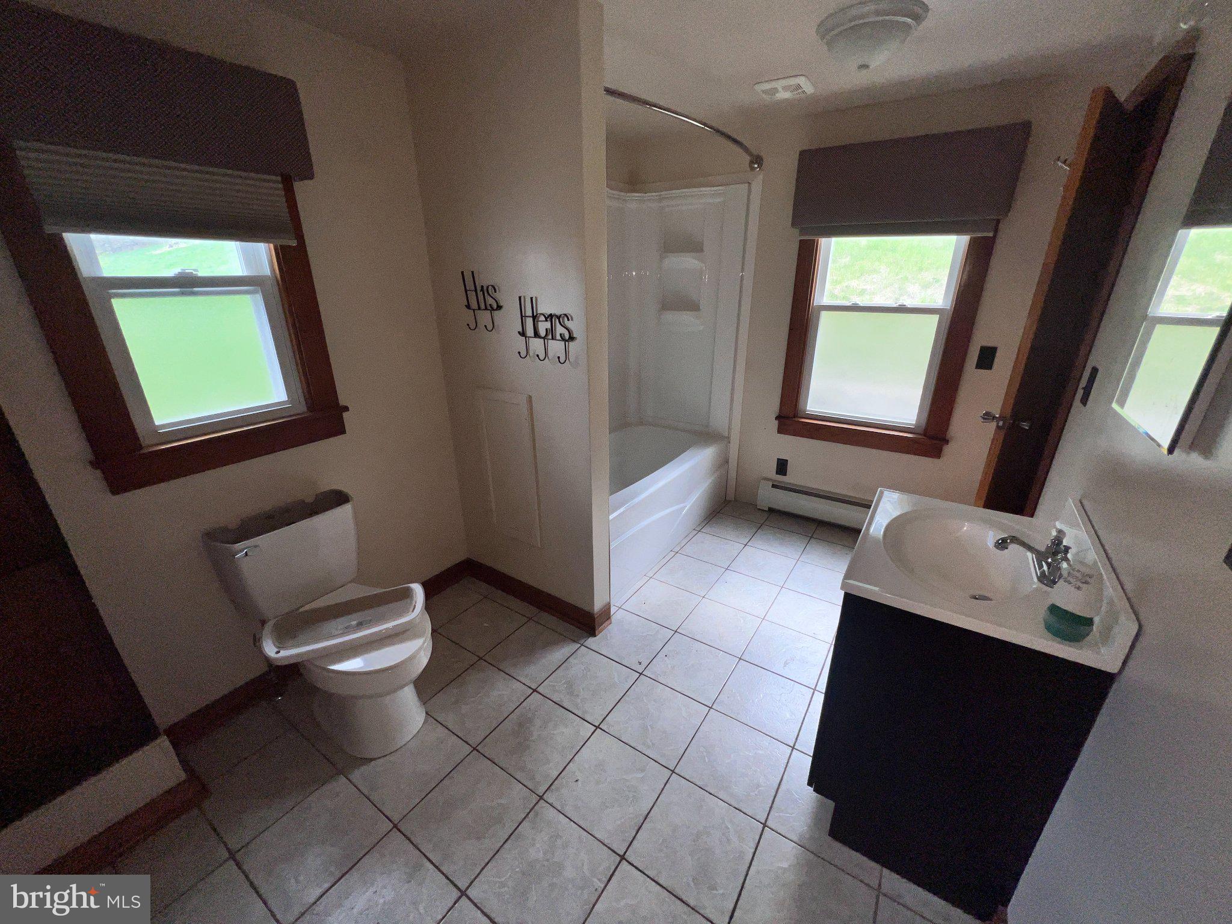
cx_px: 616
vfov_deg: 89.9
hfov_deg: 106.2
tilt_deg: -21.2
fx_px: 463
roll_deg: -0.3
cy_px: 462
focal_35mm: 13
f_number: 1.8
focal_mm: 1.57
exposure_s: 1/175
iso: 25
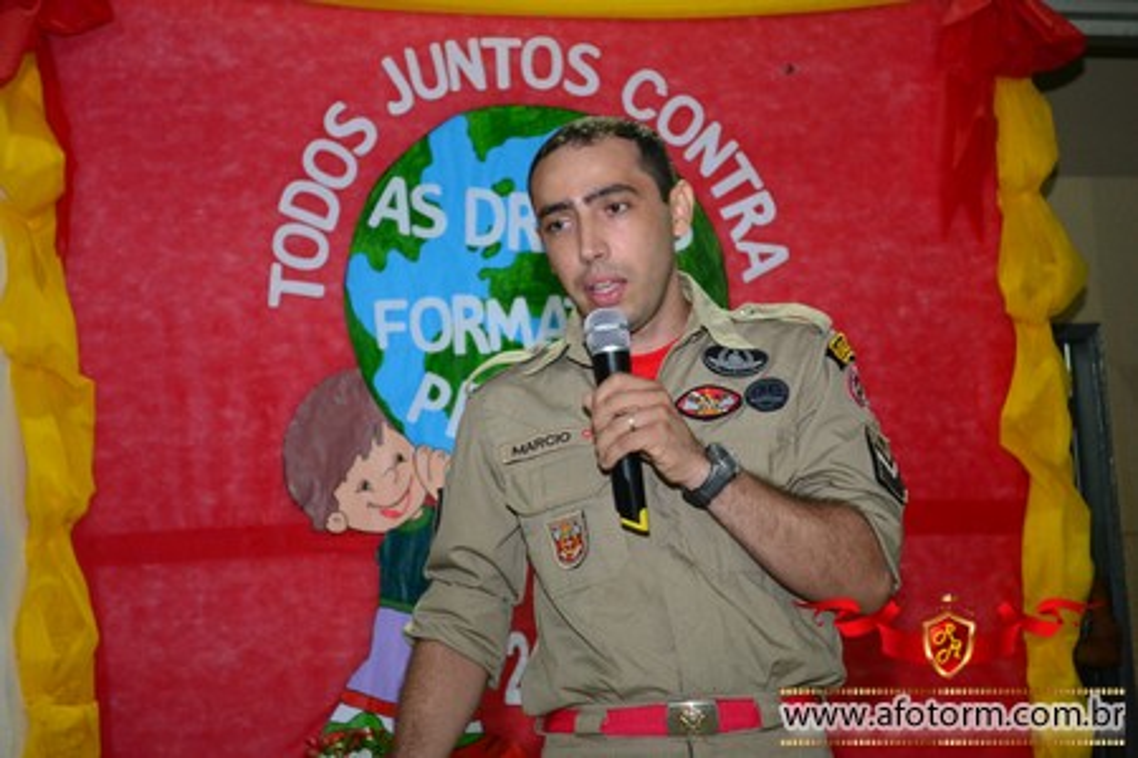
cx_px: 569
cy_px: 379
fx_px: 2608
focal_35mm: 82
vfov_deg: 16.6
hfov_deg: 24.6
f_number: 5.6
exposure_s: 1/60
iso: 1600
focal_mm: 55
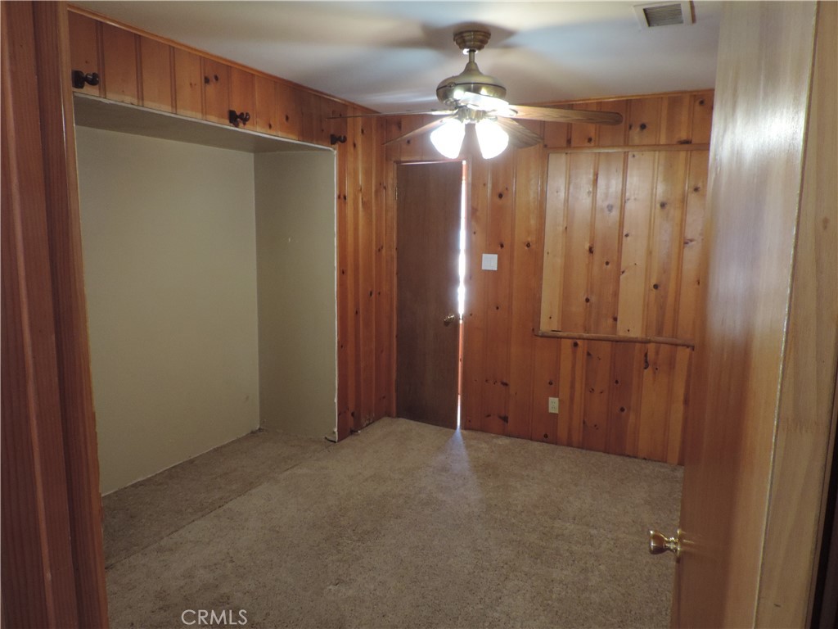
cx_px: 419
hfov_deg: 71.6
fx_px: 581
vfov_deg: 56.8
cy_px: 314
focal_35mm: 24
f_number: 3
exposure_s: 1/8
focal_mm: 4.3
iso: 400
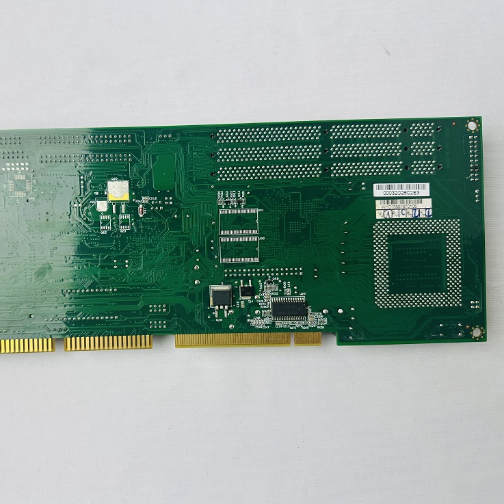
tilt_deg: -86.4
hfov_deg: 54.7
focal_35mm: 29
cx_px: 174
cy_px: 255
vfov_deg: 55.6
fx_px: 478
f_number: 1.78
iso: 80
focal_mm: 6.86
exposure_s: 1/120
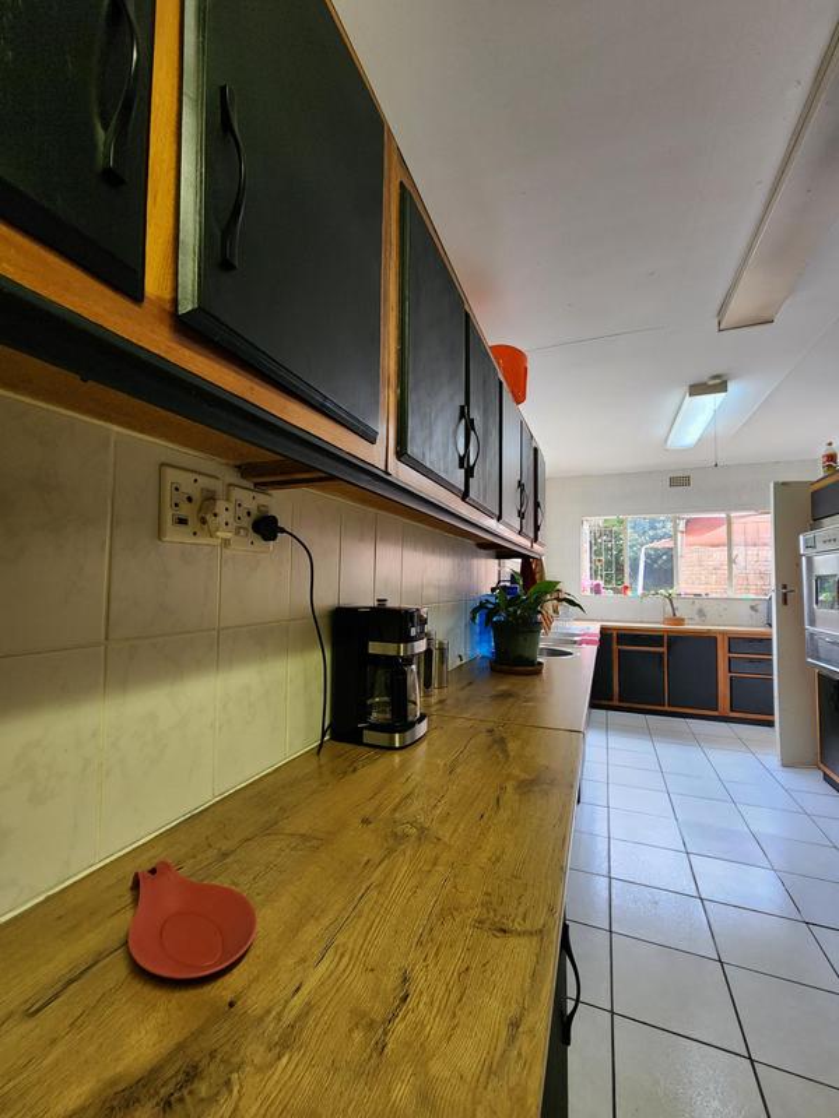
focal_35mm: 13
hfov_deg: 89.9
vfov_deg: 106.2
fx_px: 420
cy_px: 559
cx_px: 420
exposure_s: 1/33.3
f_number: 2.2
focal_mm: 2.2
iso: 320
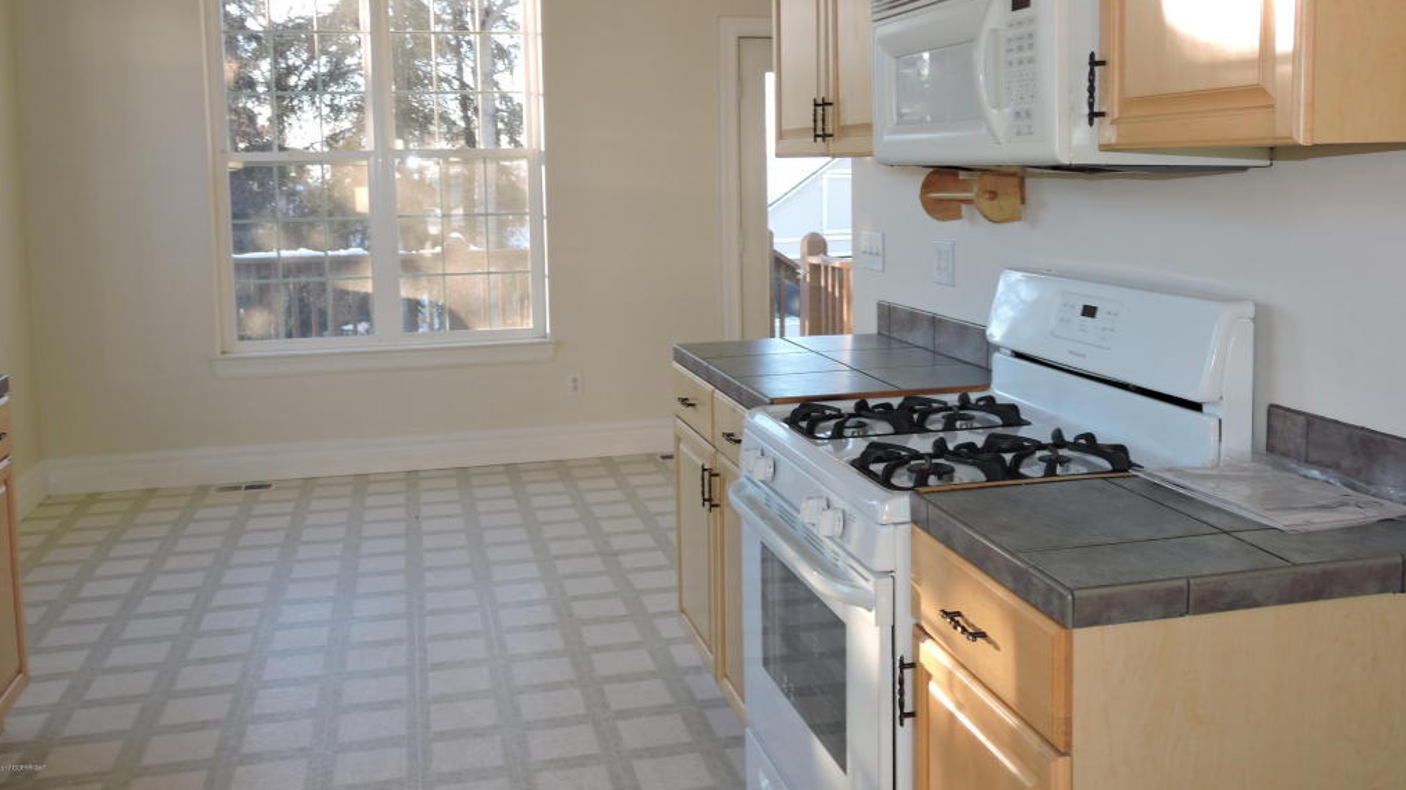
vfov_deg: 35.3
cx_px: 700
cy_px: 269
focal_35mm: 33
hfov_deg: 59.5
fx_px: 1230
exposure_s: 1/40
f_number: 3.5
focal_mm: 5.4
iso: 100
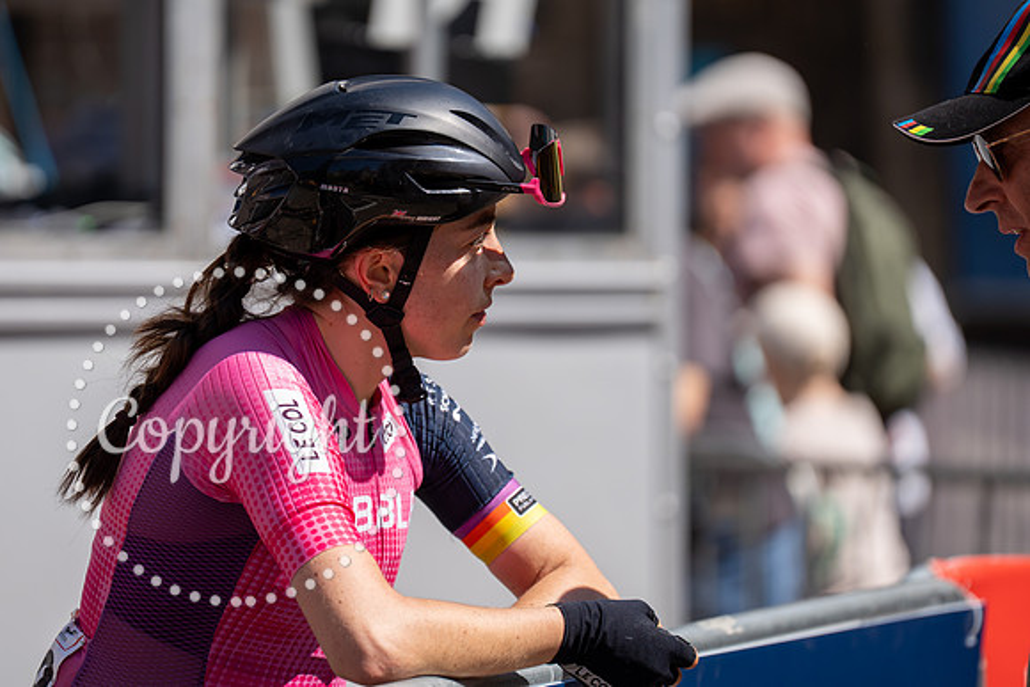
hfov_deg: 8.7
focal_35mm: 237
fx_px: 6769
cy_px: 281
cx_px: 421
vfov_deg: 5.8
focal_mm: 200
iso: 125
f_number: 2.8
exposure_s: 1/2000
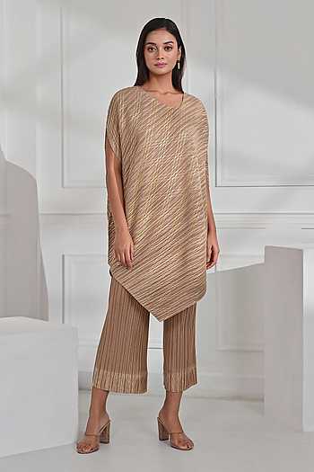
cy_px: 236
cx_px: 157
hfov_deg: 32.6
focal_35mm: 41
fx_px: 536
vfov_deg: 47.4
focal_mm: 41
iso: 500
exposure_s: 1/160
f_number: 5.6
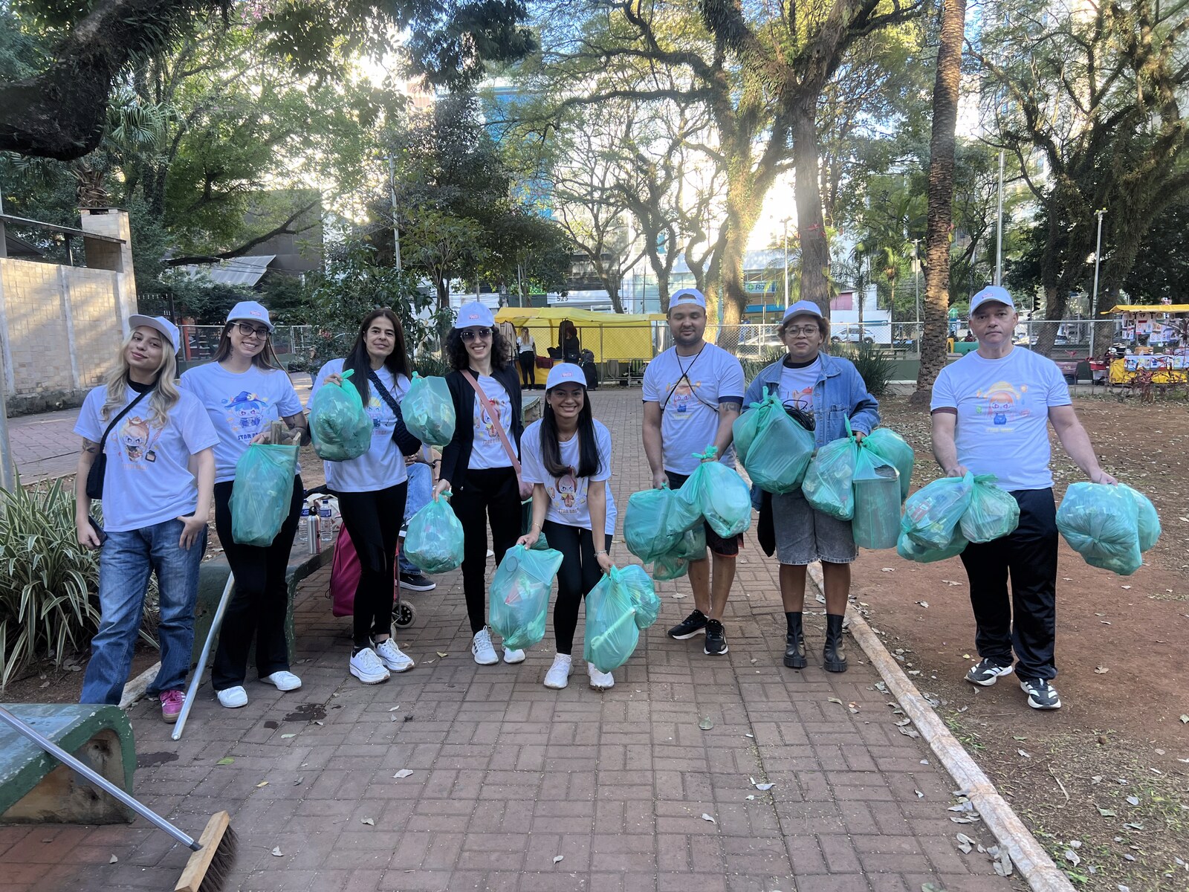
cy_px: 446
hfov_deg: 67.3
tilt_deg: -6.9
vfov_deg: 53.1
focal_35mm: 26
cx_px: 594
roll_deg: +2.5
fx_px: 893
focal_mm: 5.7
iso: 50
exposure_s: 1/124
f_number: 1.5
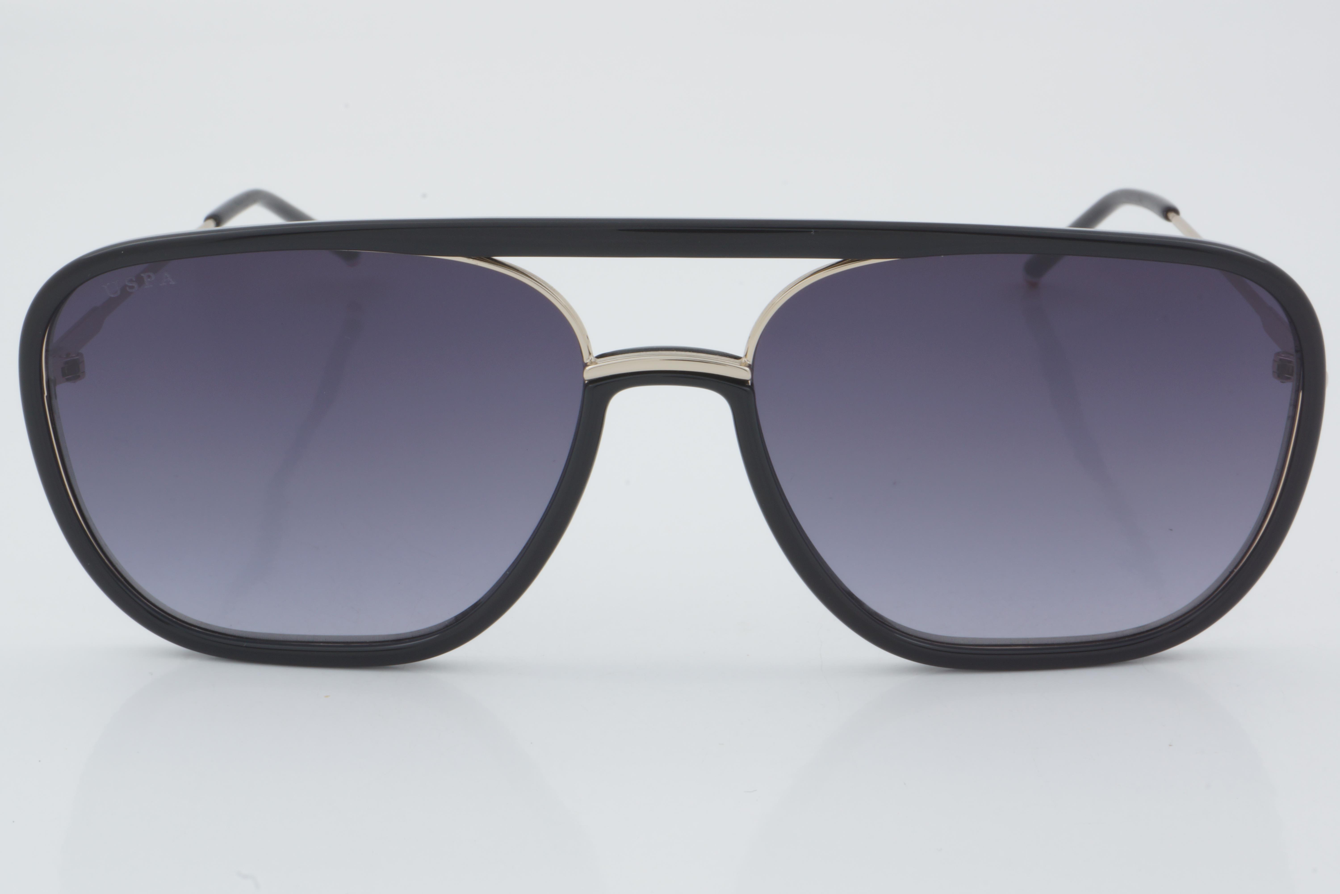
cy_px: 447
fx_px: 3071
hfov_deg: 24.6
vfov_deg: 16.6
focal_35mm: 82
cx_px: 670
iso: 100
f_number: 32
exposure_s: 1/3
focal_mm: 55
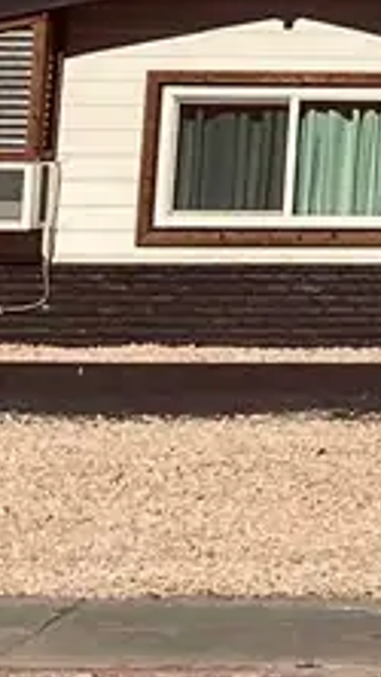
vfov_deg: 13.2
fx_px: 2800
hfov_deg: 7.1
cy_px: -259
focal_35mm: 156
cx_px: 1085
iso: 25
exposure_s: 1/2469
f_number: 2.4
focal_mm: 3.3
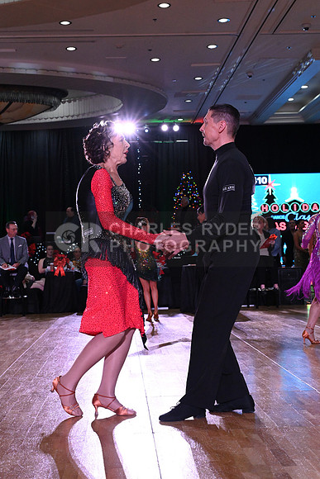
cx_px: 160
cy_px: 240
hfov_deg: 23.8
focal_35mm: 57
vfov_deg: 35.0
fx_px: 759
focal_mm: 57
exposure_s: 1/320
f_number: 8
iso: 5000
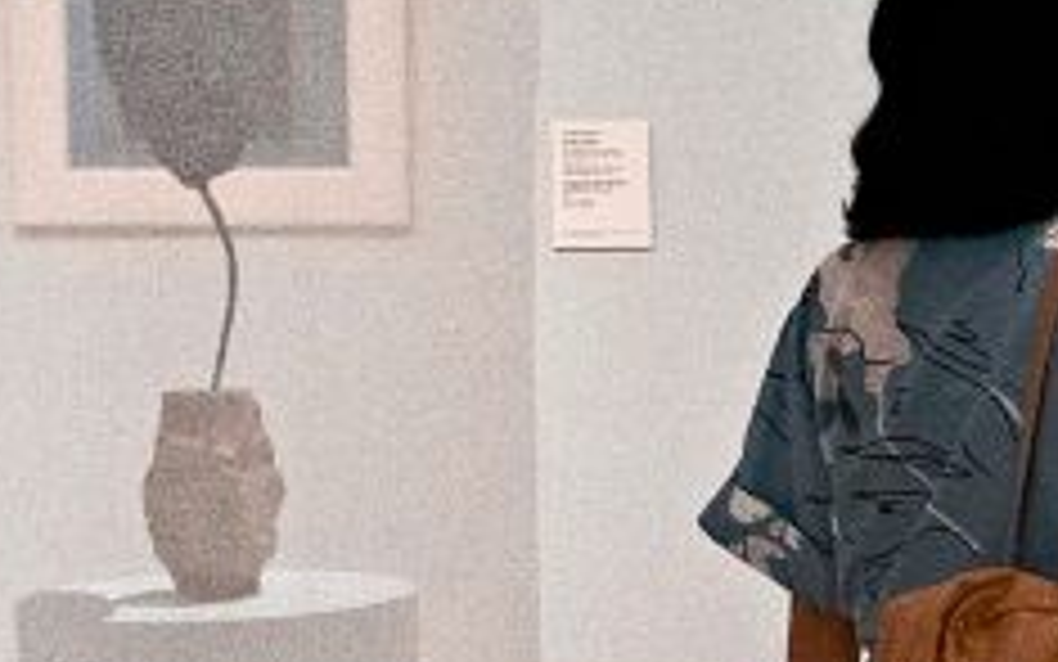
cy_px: 284
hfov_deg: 10.9
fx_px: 5422
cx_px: 1423
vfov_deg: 7.0
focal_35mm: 188
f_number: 5.6
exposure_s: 1/250
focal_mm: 35
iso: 6400
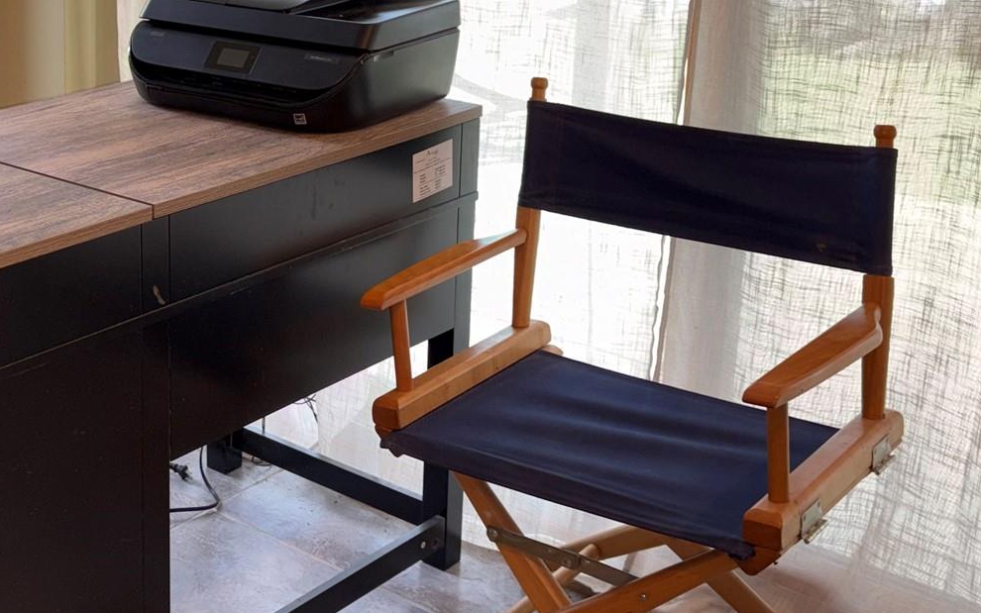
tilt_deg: -12.4
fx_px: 1524
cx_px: 138
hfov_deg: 34.1
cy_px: 94
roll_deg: +0.7
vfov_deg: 22.3
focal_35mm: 57
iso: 64
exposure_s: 1/15
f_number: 1.6
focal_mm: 5.96
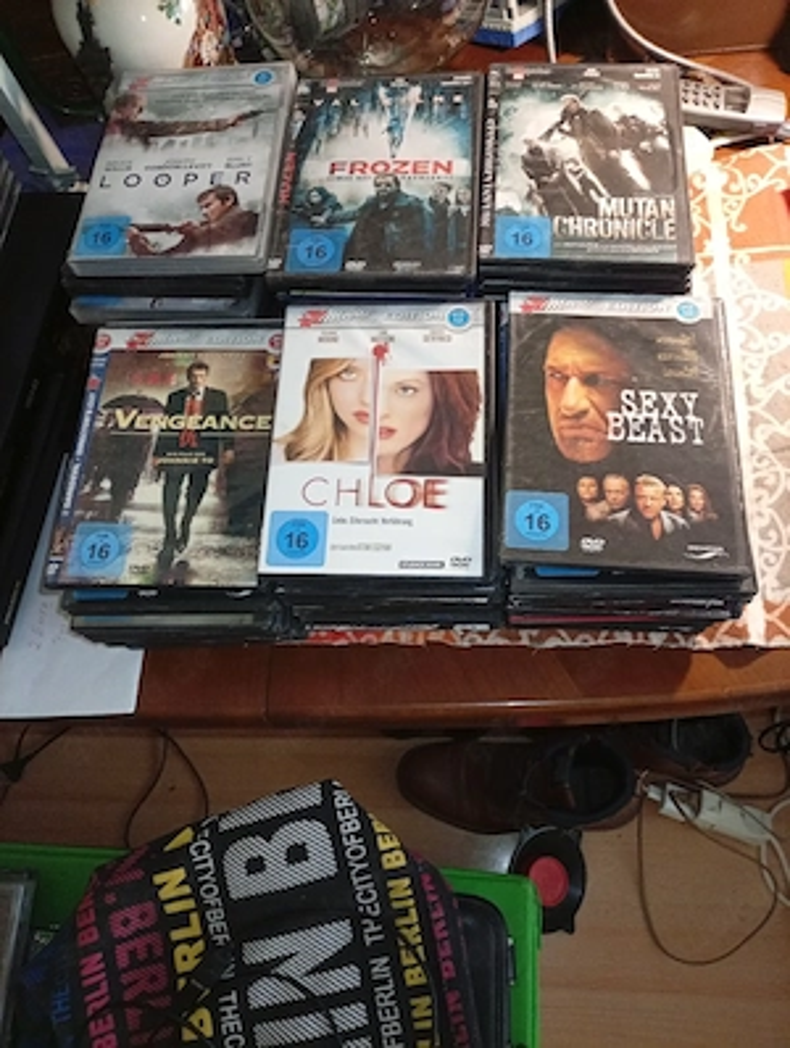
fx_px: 819
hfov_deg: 51.5
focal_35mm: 27
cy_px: 524
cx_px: 395
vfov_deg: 65.2
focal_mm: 3.84
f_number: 1.8
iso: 375
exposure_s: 1/33.3
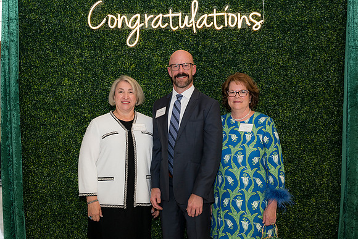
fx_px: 428
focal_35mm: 43
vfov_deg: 31.2
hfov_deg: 45.4
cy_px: 120
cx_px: 179
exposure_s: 1/160
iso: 400
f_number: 5
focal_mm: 43
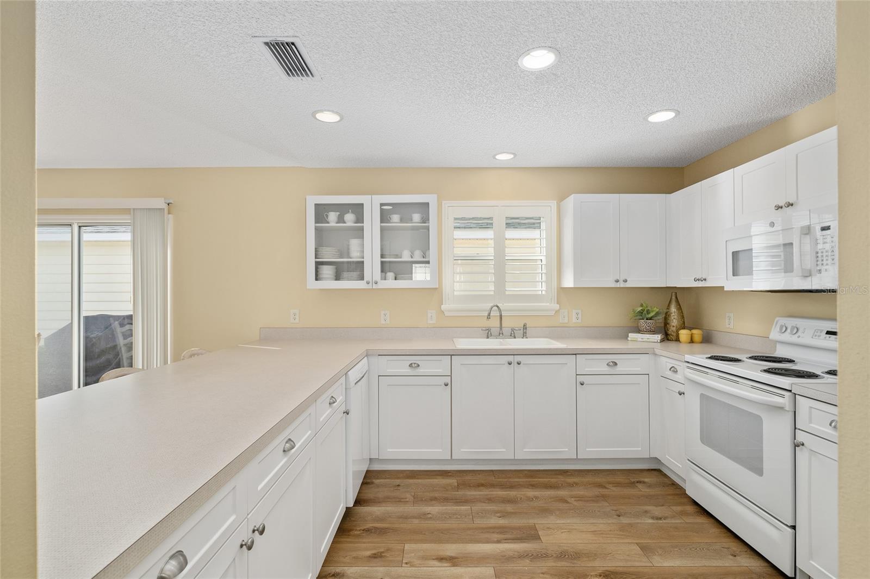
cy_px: 290
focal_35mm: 16
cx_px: 435
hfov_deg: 96.7
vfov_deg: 73.7
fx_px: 387
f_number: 8
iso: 320
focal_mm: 16
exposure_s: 1/50
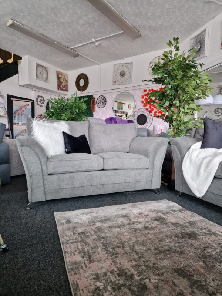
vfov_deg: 73.9
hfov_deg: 58.9
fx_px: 197
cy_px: 148
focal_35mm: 23
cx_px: 111
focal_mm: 6.4
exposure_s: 1/50
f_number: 1.8
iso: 800
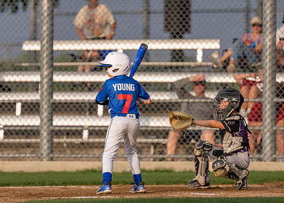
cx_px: 126
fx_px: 2749
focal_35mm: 341
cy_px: 114
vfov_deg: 4.2
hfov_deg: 5.9
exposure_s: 1/3200
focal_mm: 200
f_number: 2.8
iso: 400
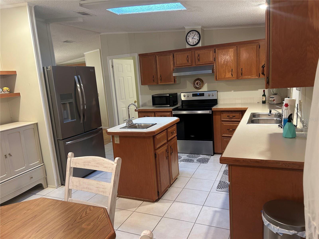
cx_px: 160
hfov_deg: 67.3
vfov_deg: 53.1
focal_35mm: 26
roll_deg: +4.2
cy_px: 120
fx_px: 240
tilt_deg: -8.7
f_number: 1.5
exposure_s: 1/60
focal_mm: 5.7
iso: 200
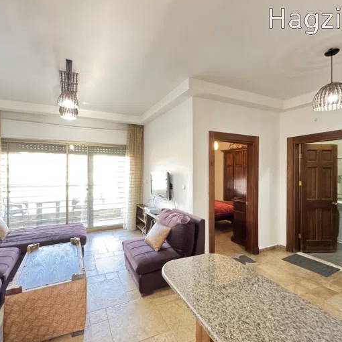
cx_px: 154
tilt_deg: +0.9
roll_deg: -0.3
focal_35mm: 17
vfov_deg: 84.0
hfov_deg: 83.7
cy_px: 169
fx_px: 190
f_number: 2.2
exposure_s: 1/51
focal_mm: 2.22
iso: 1250
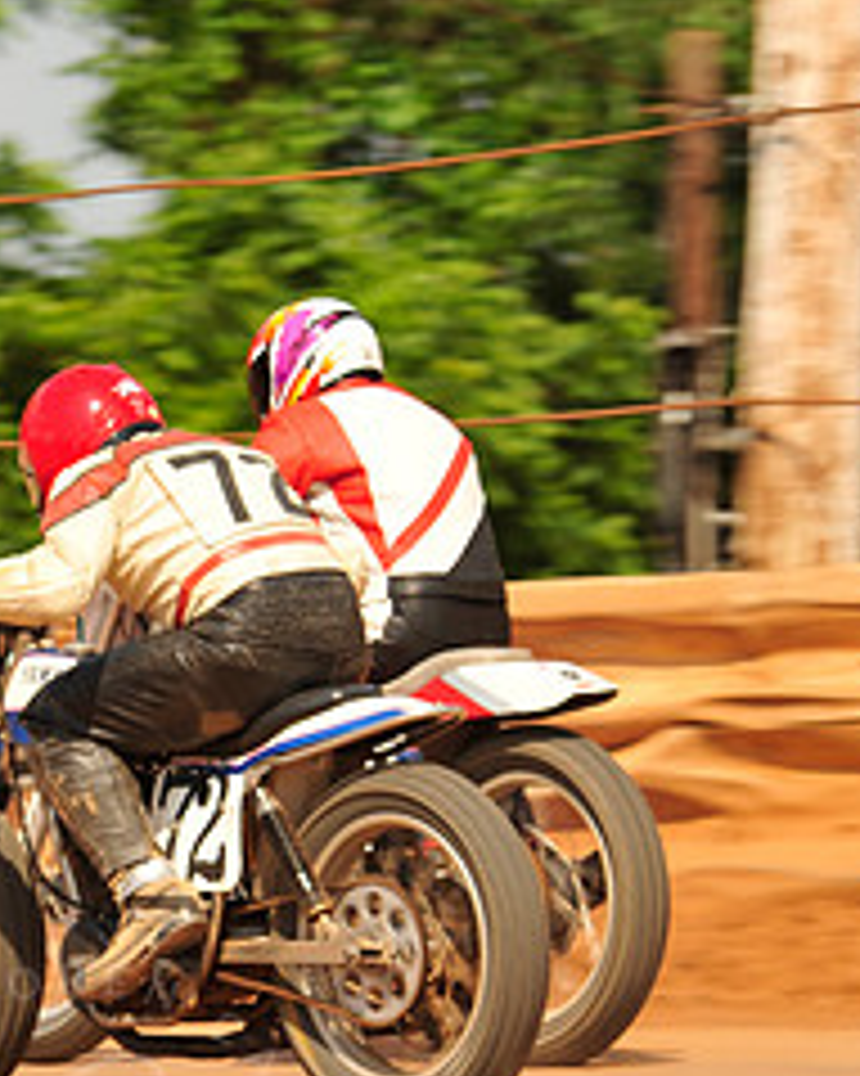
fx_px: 14485
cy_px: 819
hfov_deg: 3.4
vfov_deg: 4.3
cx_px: 72
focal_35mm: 455
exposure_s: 1/400
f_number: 9
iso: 200
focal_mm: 200
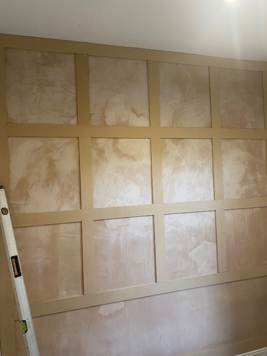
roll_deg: +2.8
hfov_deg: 53.1
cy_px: 178
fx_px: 267
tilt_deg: +2.5
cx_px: 134
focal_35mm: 26
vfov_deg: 67.3
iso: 125
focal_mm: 4.25
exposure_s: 1/50
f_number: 1.8
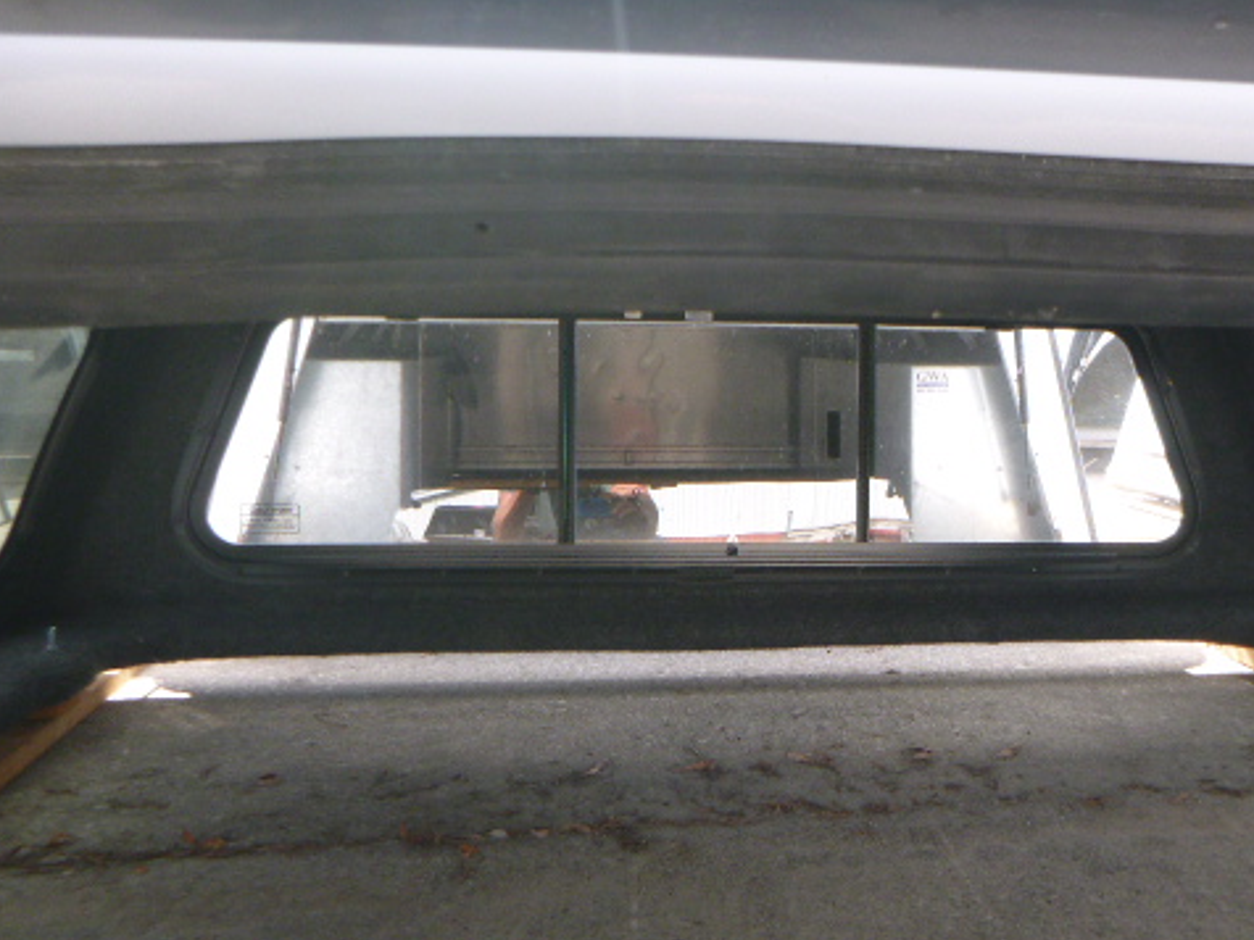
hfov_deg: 47.3
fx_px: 1413
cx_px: 801
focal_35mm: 39
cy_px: 453
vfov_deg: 36.8
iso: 125
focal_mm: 5.2
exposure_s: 1/60
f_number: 4.1
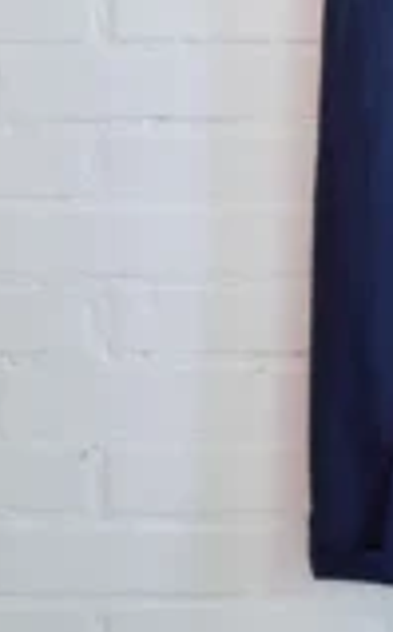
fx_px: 1392
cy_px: -223
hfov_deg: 15.1
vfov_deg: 22.4
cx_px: 564
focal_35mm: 81
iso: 200
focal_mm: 18.3
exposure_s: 1/40
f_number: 2.8
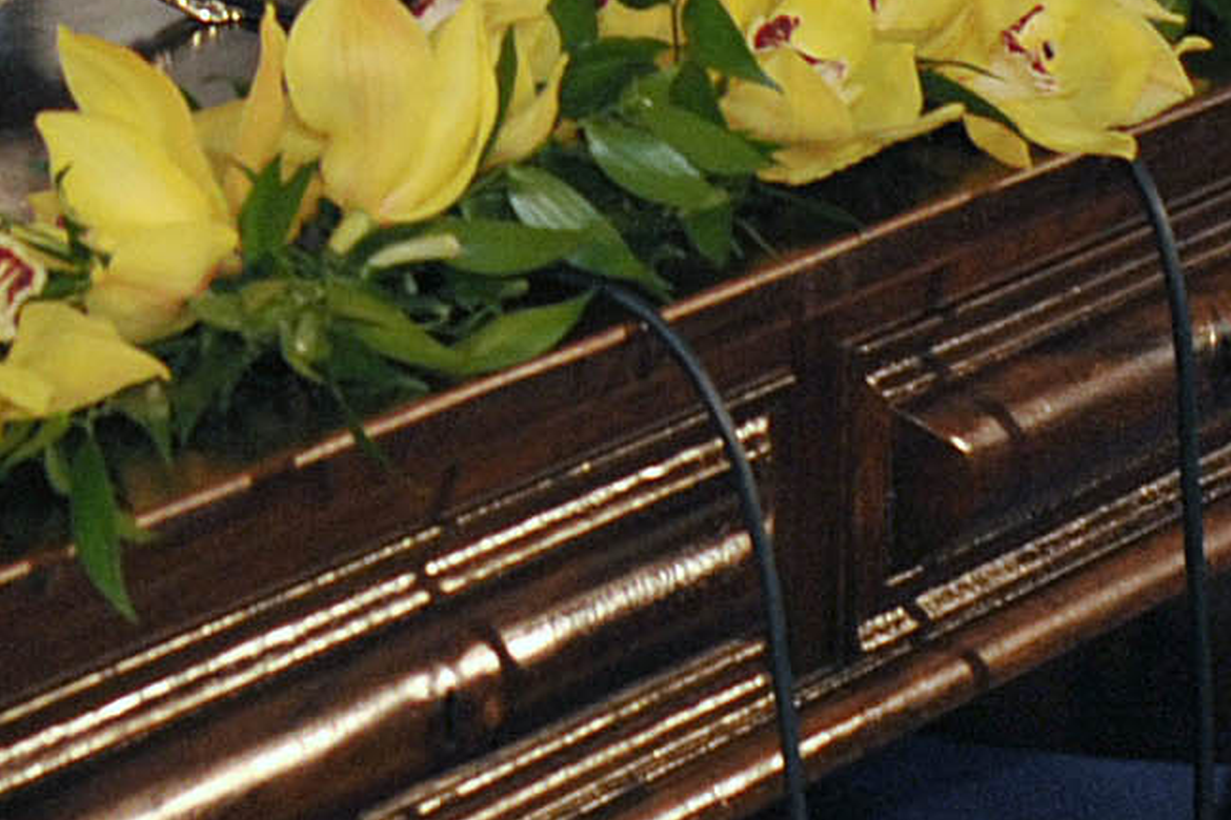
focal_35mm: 237
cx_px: 59
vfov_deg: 5.5
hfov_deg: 8.7
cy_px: -1373
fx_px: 8100
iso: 1250
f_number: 5.6
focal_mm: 36
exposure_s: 1/160
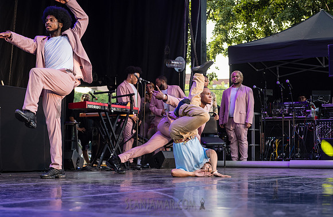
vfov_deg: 20.6
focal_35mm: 65
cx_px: 177
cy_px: 126
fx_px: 594
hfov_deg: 31.3
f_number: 3.2
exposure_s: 1/640
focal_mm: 56
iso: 1000
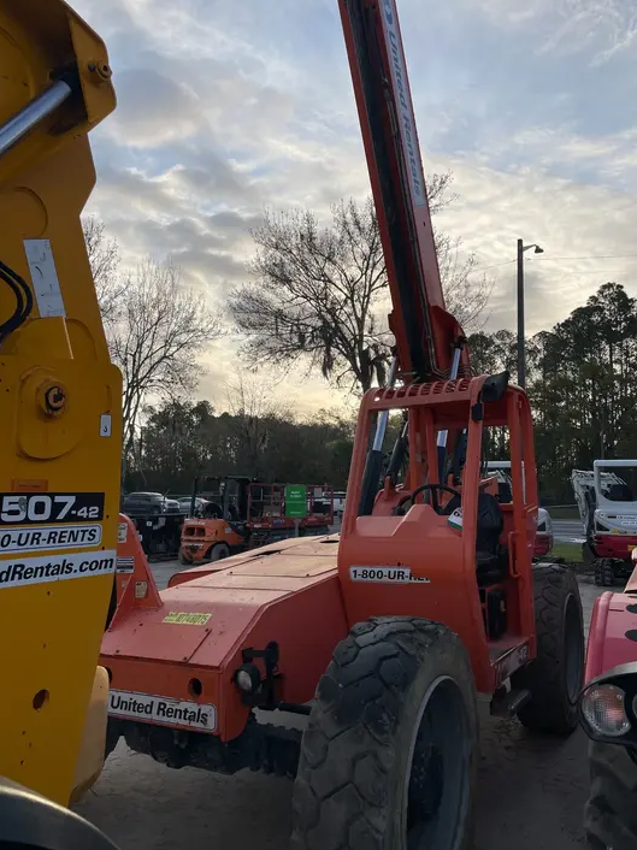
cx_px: 323
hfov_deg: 51.3
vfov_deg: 65.3
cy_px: 427
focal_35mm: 27
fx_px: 663
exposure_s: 1/3509
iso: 32
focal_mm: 4.2
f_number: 1.6
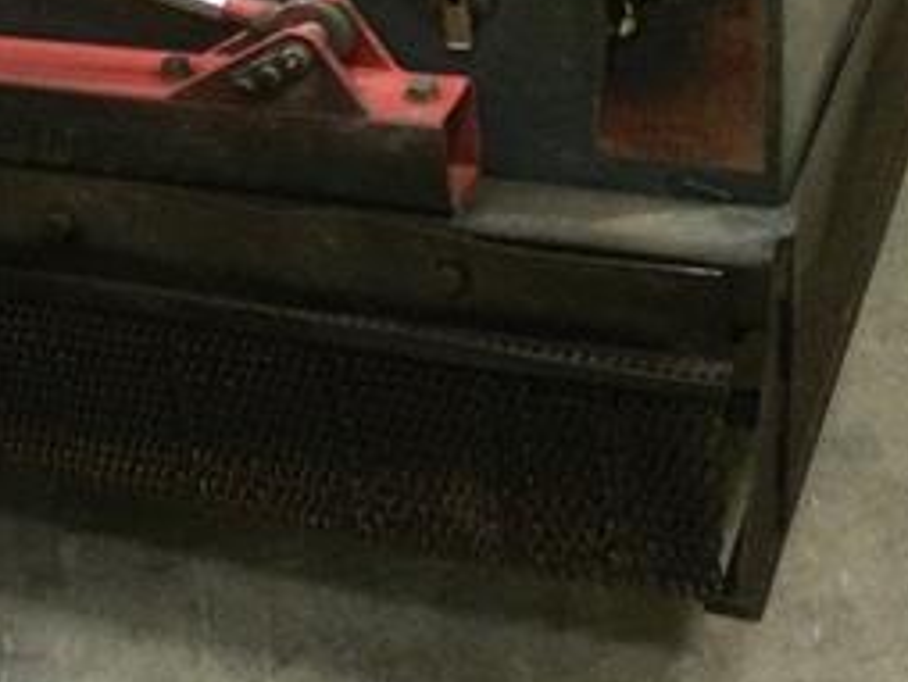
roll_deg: +10.3
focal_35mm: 73
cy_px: 243
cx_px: 189
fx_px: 1917
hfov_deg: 26.2
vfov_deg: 20.1
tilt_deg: -31.7
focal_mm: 4.15
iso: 800
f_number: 2.2
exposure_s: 1/17
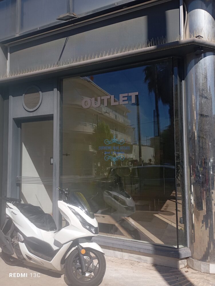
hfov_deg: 49.8
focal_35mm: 28
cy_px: 143
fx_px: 232
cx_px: 108
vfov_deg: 63.4
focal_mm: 4.27
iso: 106
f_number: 1.8
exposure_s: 1/864
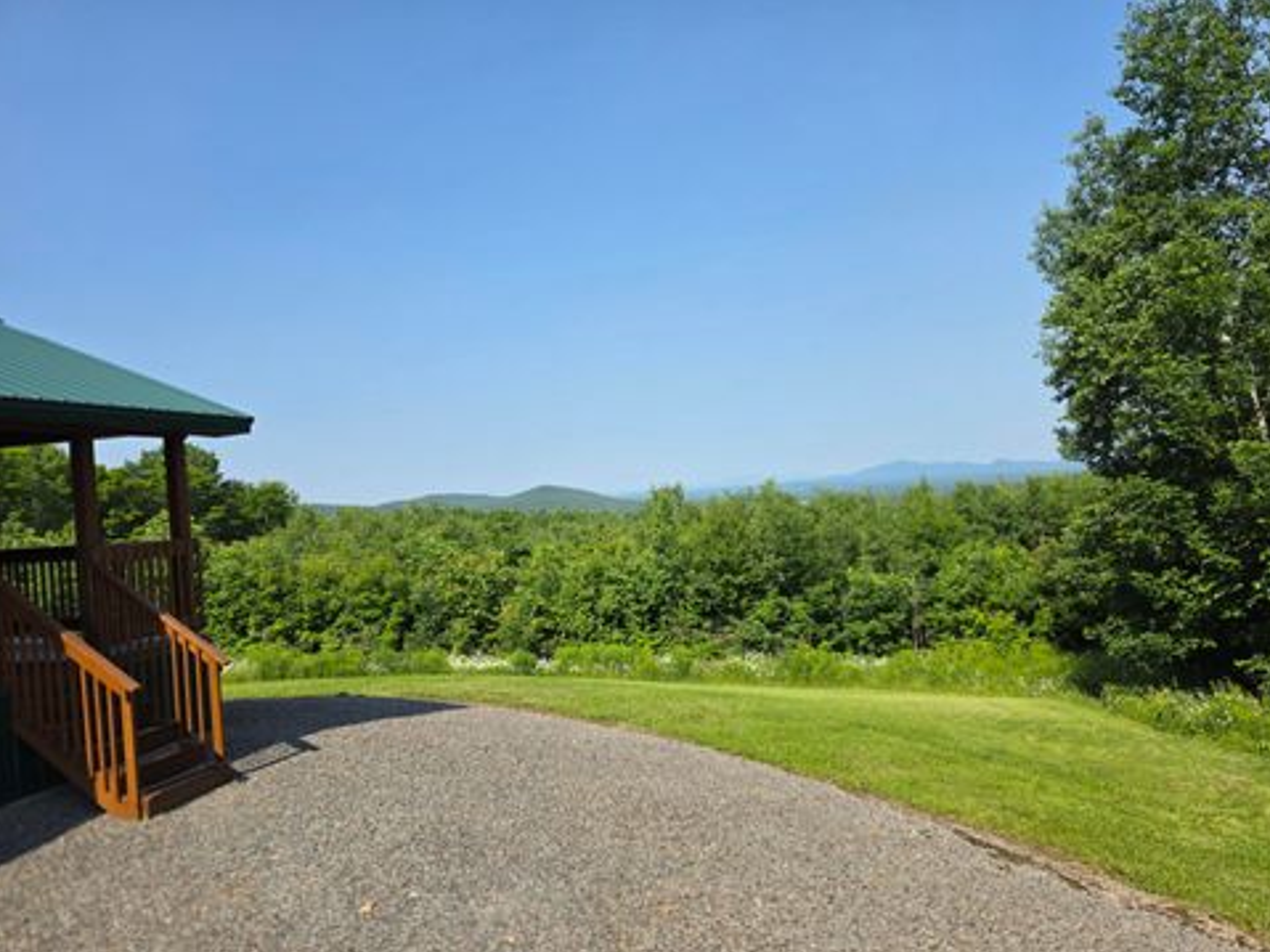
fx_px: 880
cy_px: 495
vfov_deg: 56.8
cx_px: 642
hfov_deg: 71.6
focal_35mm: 24
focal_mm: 6.3
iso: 80
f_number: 1.7
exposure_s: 1/6150
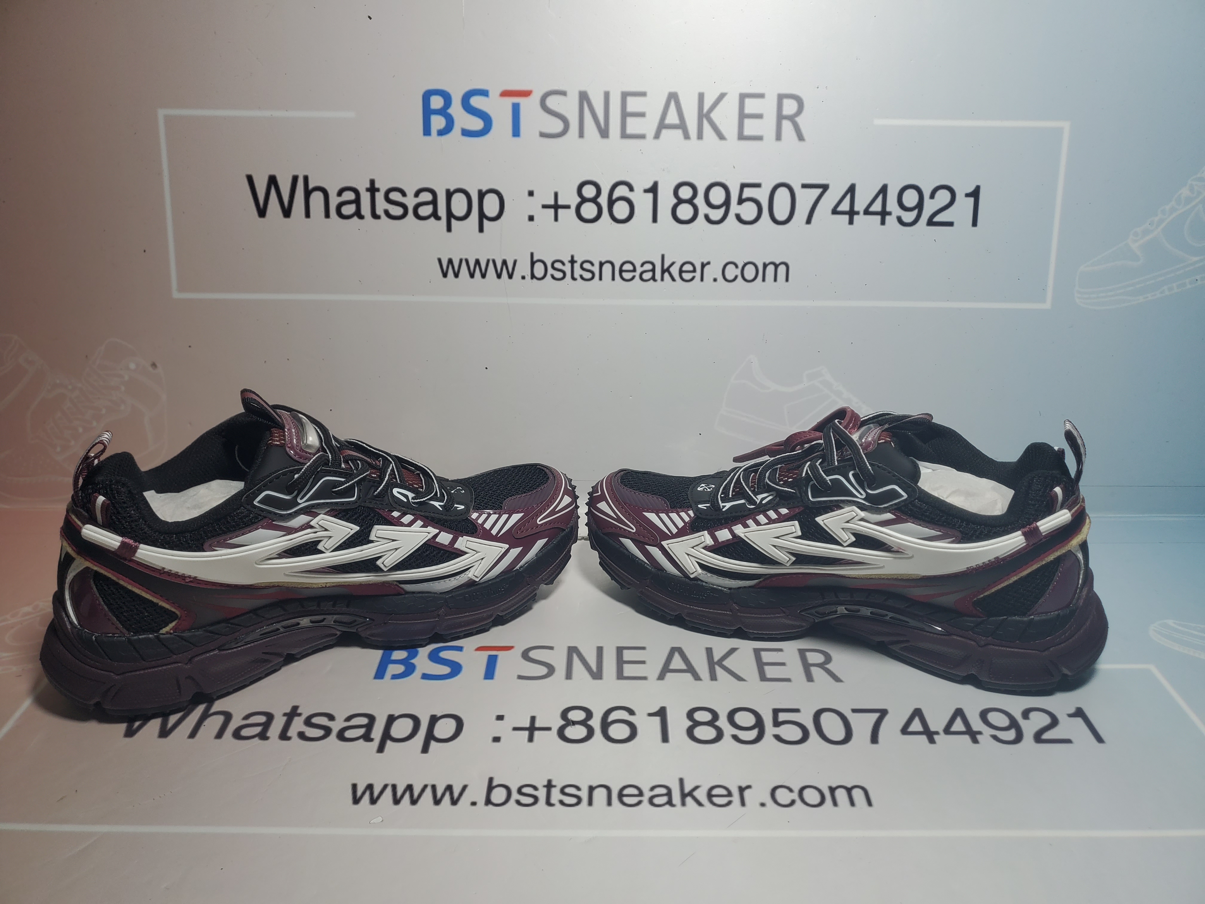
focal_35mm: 26
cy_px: 452
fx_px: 905
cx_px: 602
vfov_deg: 53.1
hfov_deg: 67.3
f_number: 1.5
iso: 50
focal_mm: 4.3
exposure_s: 1/661
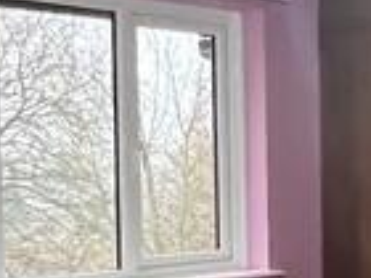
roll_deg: +1.1
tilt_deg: -0.3
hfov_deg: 19.2
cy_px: 199
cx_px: 472
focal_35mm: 95
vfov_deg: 15.5
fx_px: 1018
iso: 800
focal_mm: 1.57
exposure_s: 1/50
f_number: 1.8
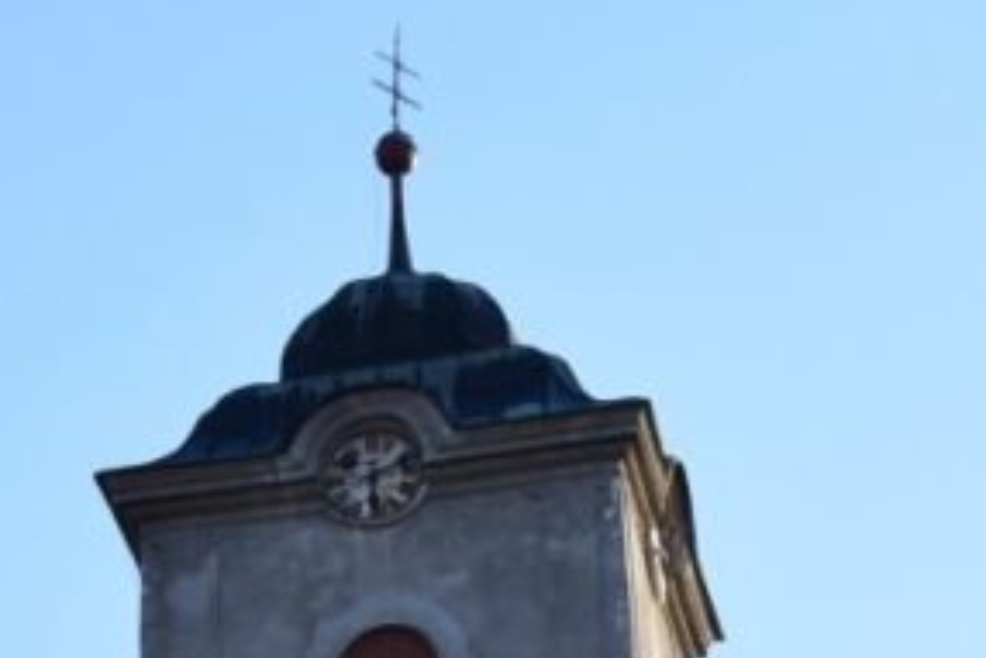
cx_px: -465
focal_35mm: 215
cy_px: 1113
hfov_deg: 9.3
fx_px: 5891
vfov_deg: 6.3
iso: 400
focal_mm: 40
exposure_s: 1/250
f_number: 10
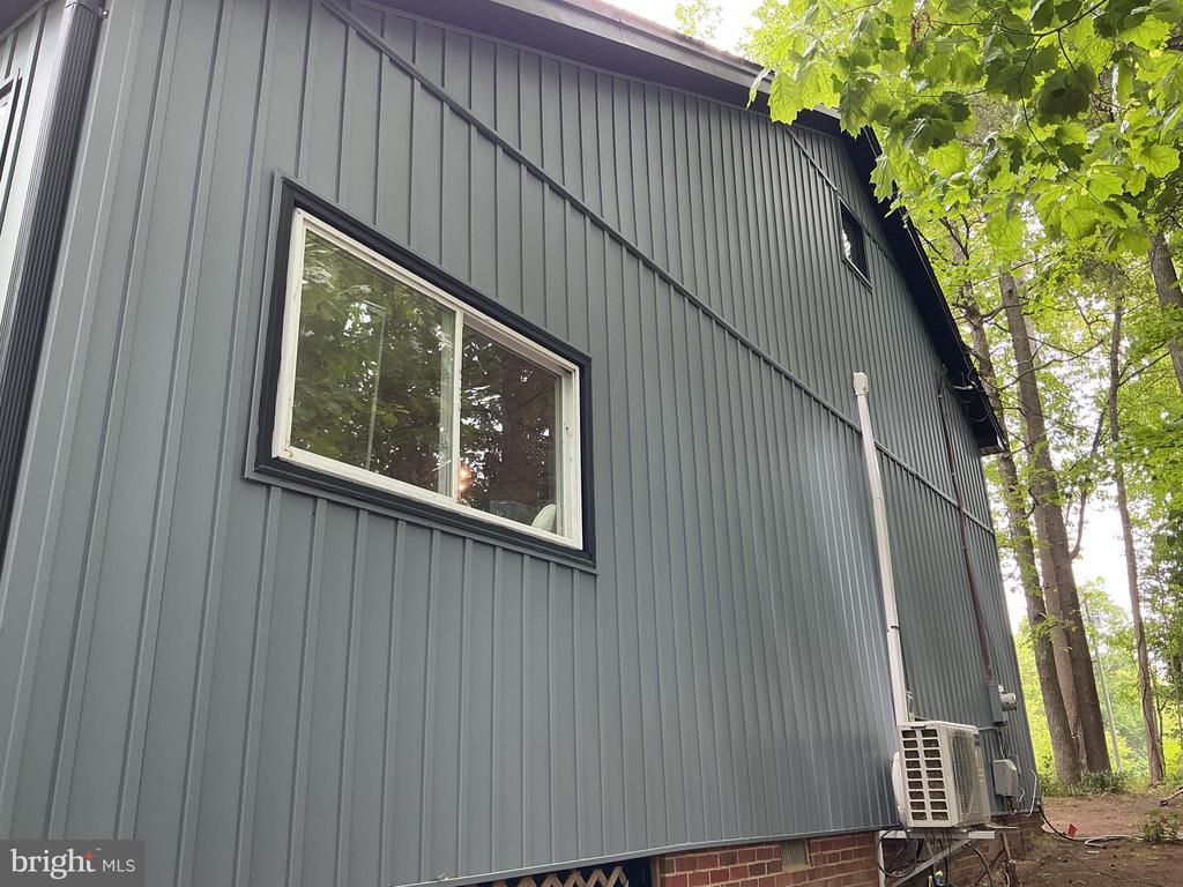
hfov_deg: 61.7
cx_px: 592
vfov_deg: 48.2
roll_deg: +2.5
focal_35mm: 29
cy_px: 444
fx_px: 991
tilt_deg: +19.4
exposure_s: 1/100
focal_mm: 3
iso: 50
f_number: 1.8
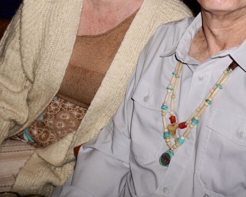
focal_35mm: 49
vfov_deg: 29.6
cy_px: 20
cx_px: 154
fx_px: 357
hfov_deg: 37.8
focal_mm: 16
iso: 100
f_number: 3.5
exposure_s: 1/60
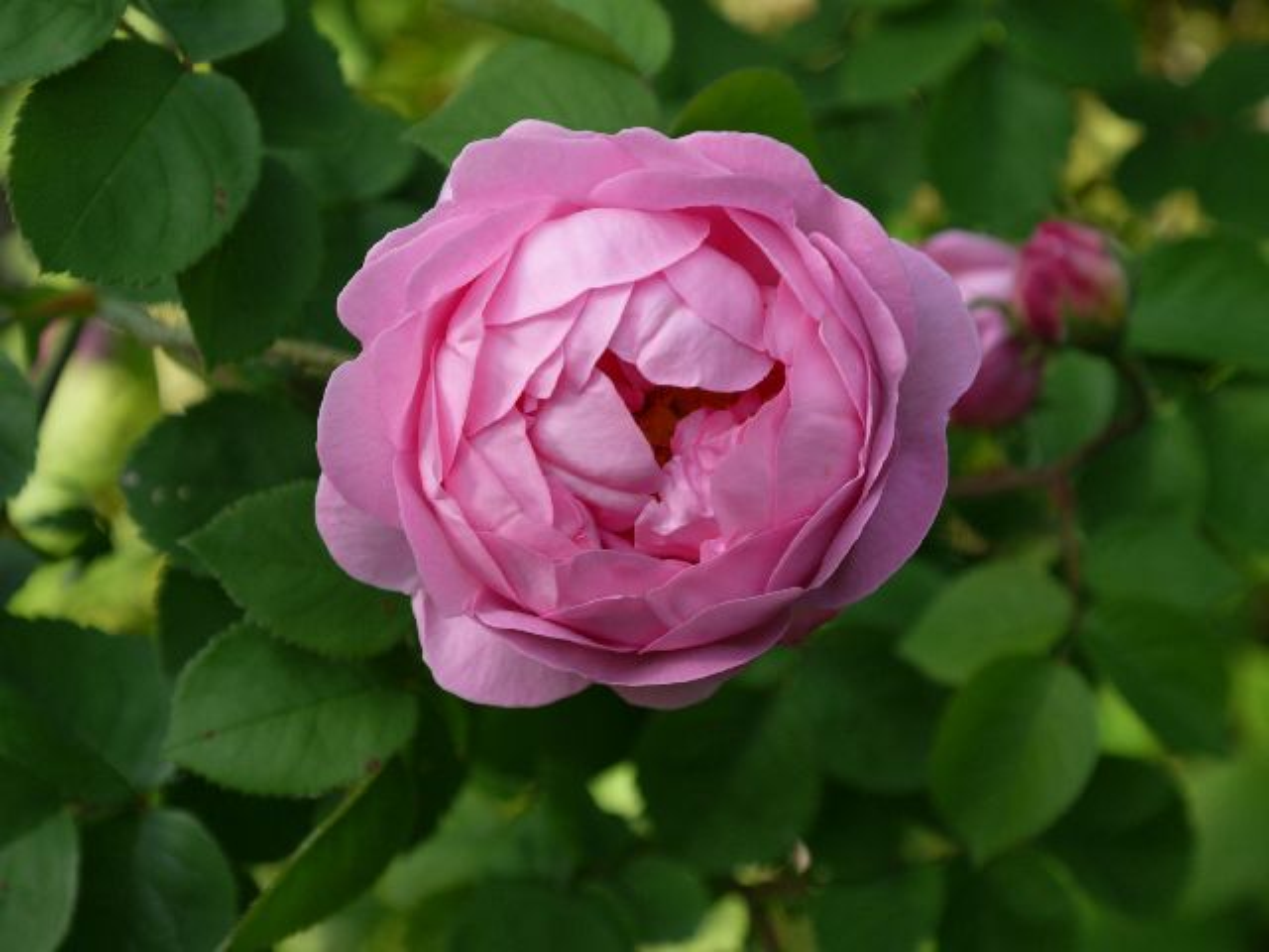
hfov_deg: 23.8
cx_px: 634
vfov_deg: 18.0
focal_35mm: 82
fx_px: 3006
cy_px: 476
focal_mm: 41
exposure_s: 1/100
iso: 100
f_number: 5.5
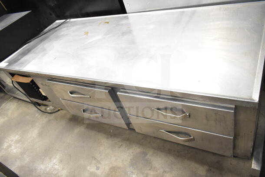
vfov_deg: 48.0
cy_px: 88
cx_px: 132
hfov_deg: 67.4
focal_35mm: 27
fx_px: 199
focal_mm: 18
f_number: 3.5
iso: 3200
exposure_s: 1/30
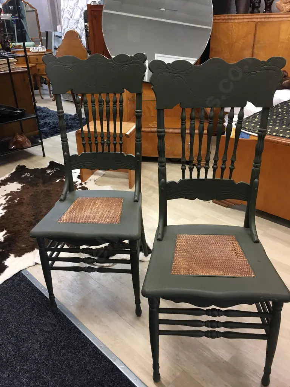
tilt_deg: -26.4
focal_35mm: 29
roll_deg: +1.4
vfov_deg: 61.7
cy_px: 194
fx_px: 324
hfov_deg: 48.2
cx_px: 145
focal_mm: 4.15
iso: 50
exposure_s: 1/17
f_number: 2.2
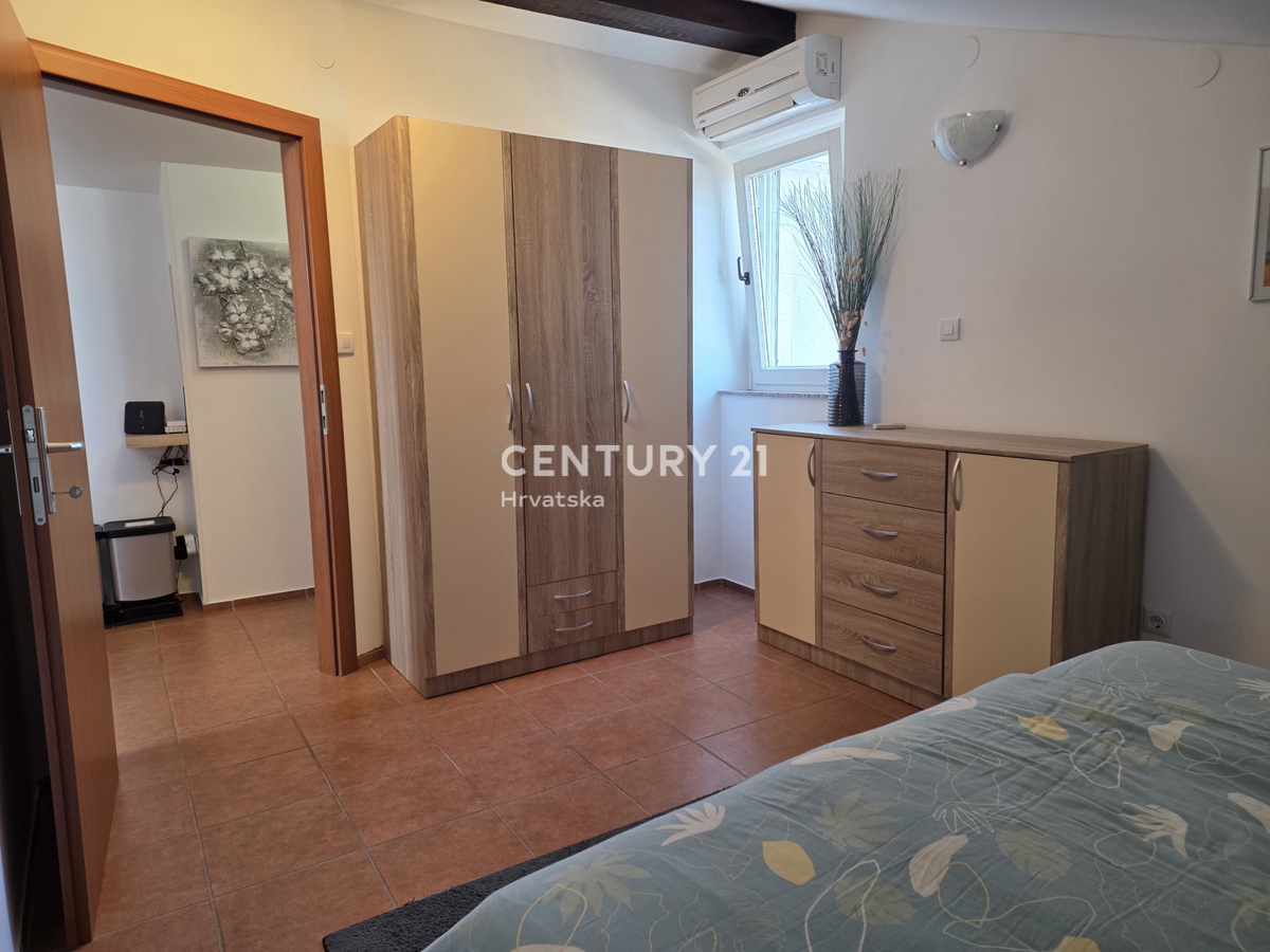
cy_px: 476
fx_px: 844
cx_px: 635
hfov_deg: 73.9
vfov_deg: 58.9
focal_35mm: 23
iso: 100
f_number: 1.7
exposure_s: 1/100
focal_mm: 6.25
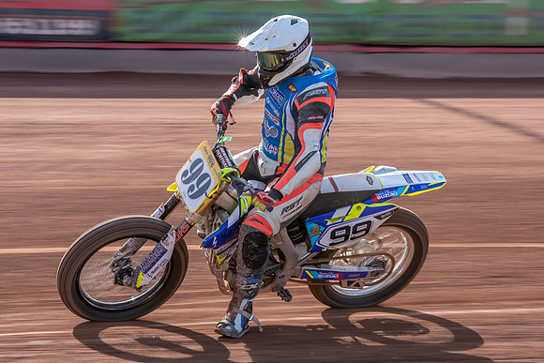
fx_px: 2953
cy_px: 203
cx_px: 302
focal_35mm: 195
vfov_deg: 7.0
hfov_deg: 10.5
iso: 160
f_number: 8
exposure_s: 1/125
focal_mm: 140
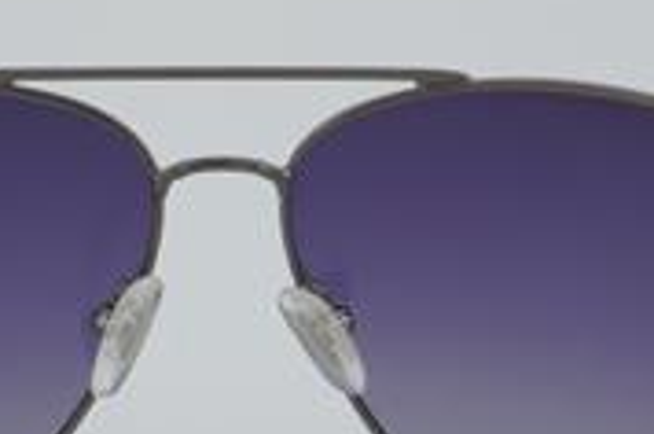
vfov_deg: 8.1
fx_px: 3065
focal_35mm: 169
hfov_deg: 12.2
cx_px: 224
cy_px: 316
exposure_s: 1/3
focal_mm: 50
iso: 100
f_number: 32
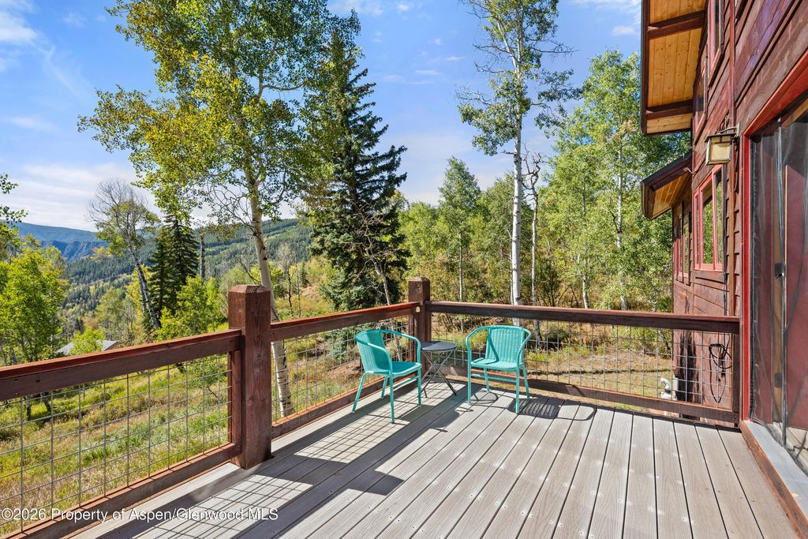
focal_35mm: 17
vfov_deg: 70.5
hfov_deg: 93.3
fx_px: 382
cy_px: 270
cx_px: 404
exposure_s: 1/60
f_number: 7.1
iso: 125
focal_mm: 17
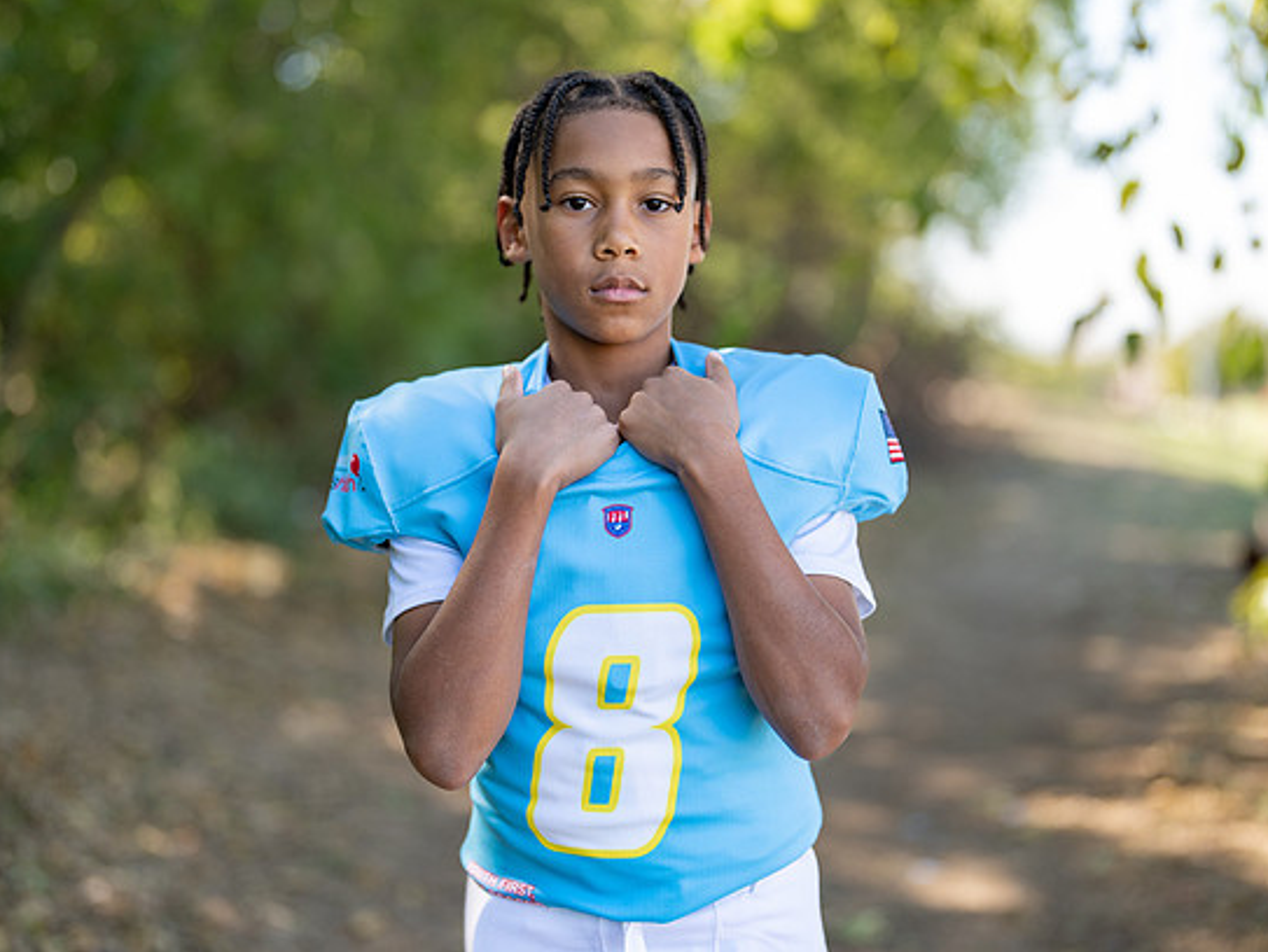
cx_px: 636
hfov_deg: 33.2
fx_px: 2126
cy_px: 458
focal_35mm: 58
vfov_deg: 25.3
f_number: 1.2
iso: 100
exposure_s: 1/1250
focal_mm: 50
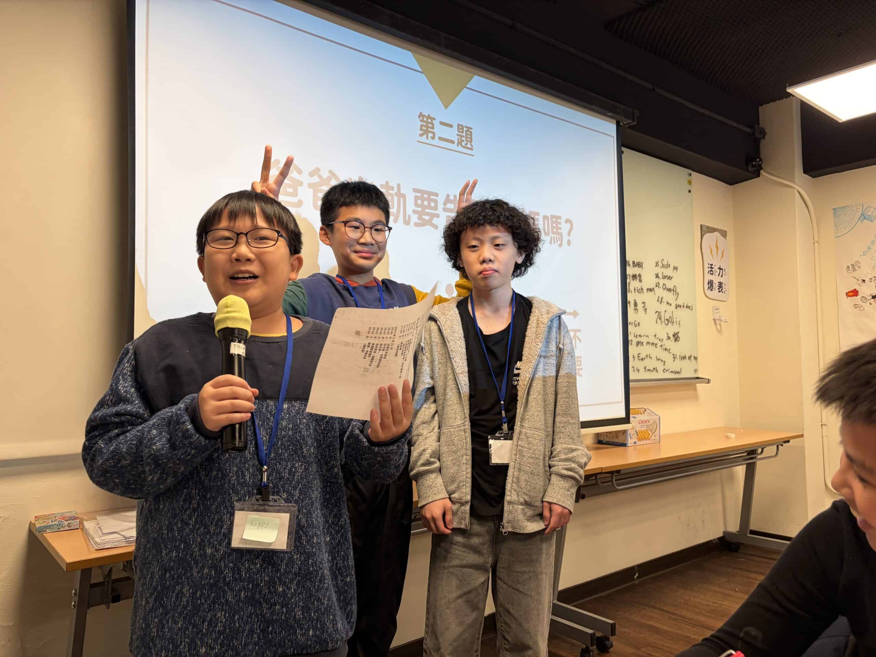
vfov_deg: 53.1
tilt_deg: +4.1
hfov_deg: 67.3
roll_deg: +1.7
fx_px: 658
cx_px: 438
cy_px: 328
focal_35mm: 26
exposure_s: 1/60
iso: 64
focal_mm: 5.96
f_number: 1.6
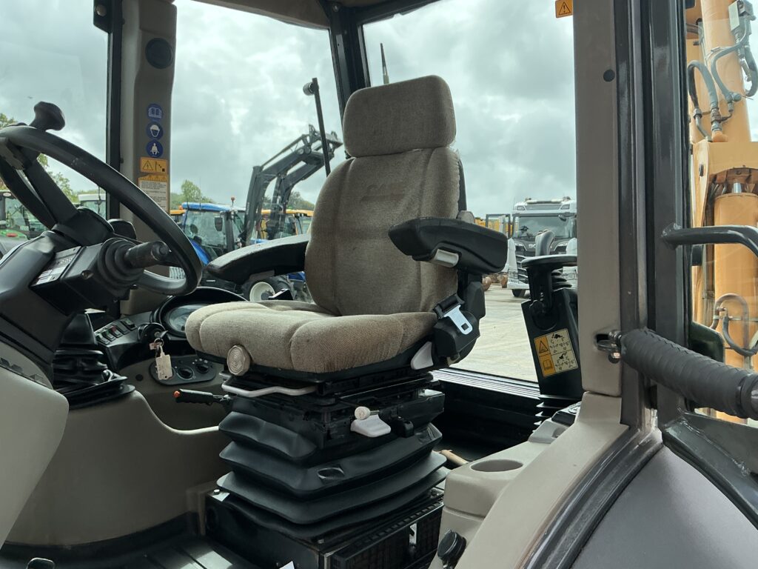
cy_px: 284
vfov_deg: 49.7
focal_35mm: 28
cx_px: 379
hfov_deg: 63.4
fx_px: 613
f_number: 1.8
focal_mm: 3
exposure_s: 1/728
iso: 25
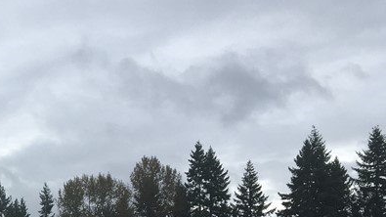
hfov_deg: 24.1
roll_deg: +0.6
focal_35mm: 82
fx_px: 839
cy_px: 342
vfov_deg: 13.7
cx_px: -44
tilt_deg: -0.5
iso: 25
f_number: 2.2
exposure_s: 1/754
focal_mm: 4.15
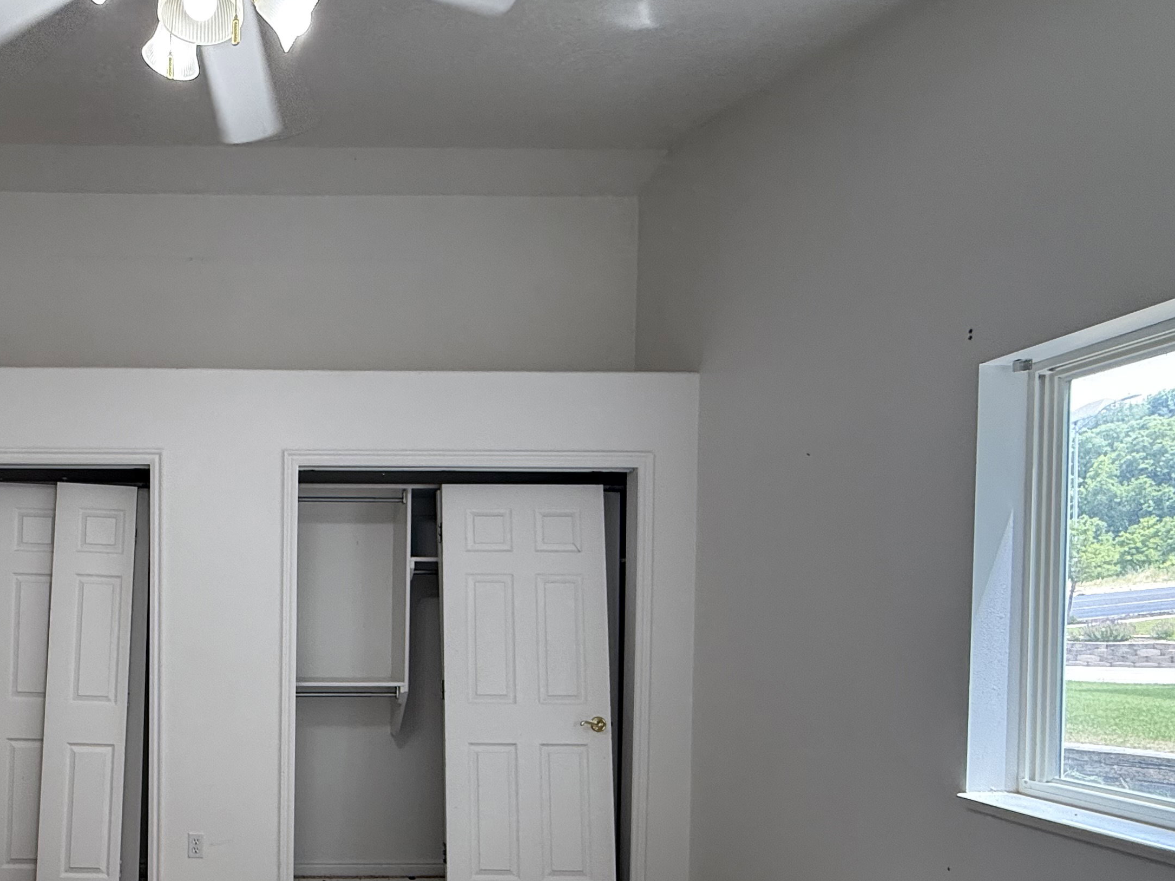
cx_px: 252
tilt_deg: -0.7
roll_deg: -0.6
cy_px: 633
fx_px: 882
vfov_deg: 51.4
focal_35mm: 26
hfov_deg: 62.2
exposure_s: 1/120
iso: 160
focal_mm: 2.22
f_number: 2.2
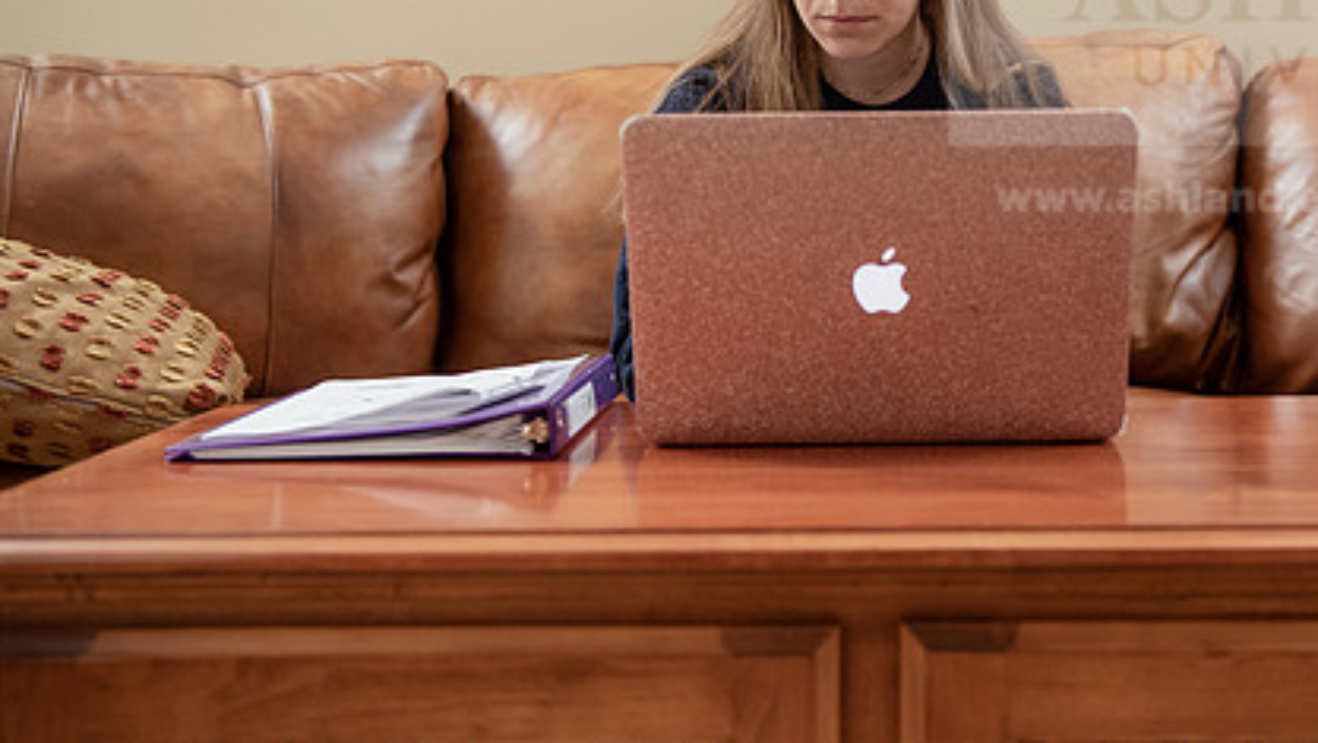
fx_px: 1783
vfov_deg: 23.5
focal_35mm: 51
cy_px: 264
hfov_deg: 40.2
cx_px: 853
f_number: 3.2
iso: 1000
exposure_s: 1/200
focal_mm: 35
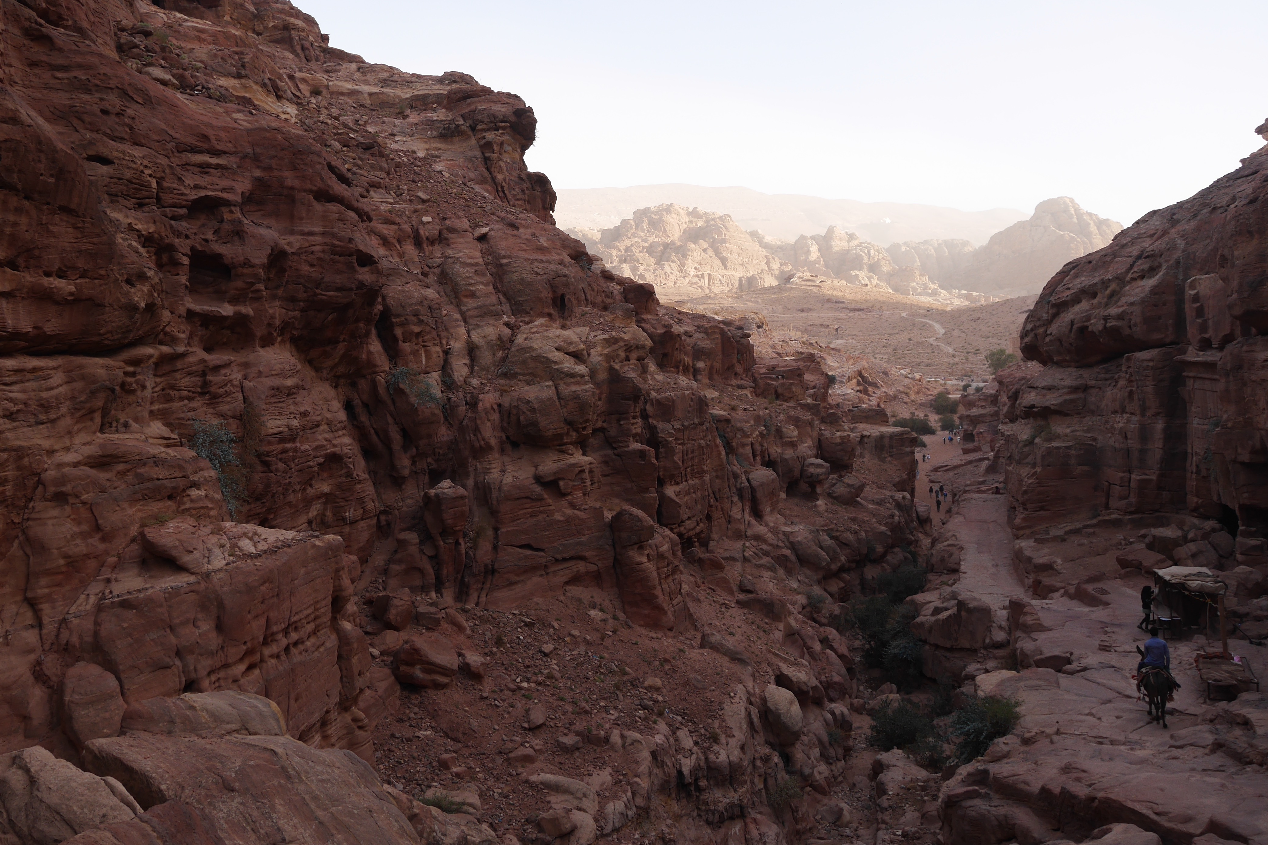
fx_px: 1127
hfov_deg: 58.7
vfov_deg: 40.9
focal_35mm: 32
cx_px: 595
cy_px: 340
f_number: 5
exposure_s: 1/250
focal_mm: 14
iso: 200
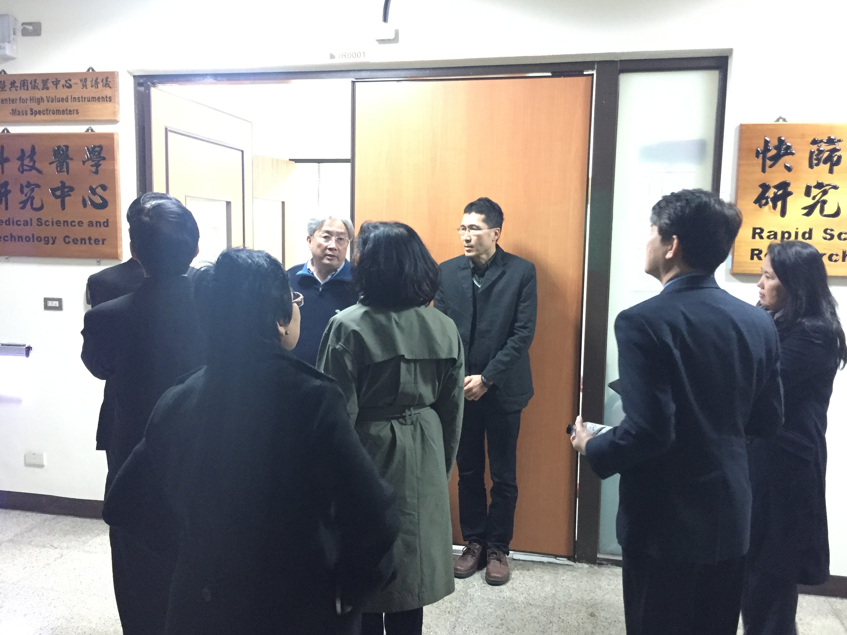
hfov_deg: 60.0
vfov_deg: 46.8
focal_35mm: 30
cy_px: 319
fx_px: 734
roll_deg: -2.7
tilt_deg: -5.8
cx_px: 429
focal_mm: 4.15
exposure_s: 1/15
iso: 320
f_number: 2.2
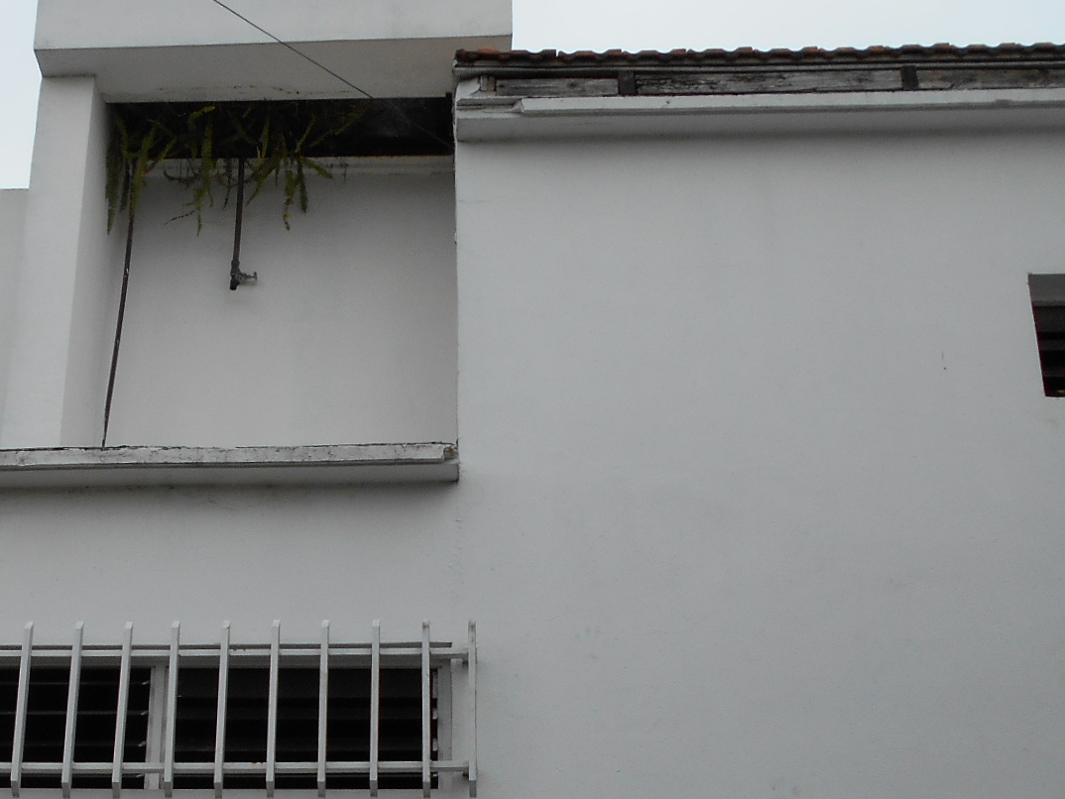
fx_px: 1693
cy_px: 692
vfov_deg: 25.9
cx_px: 332
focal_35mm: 55
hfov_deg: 34.5
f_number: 3.2
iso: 80
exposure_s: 1/1000
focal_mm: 4.6
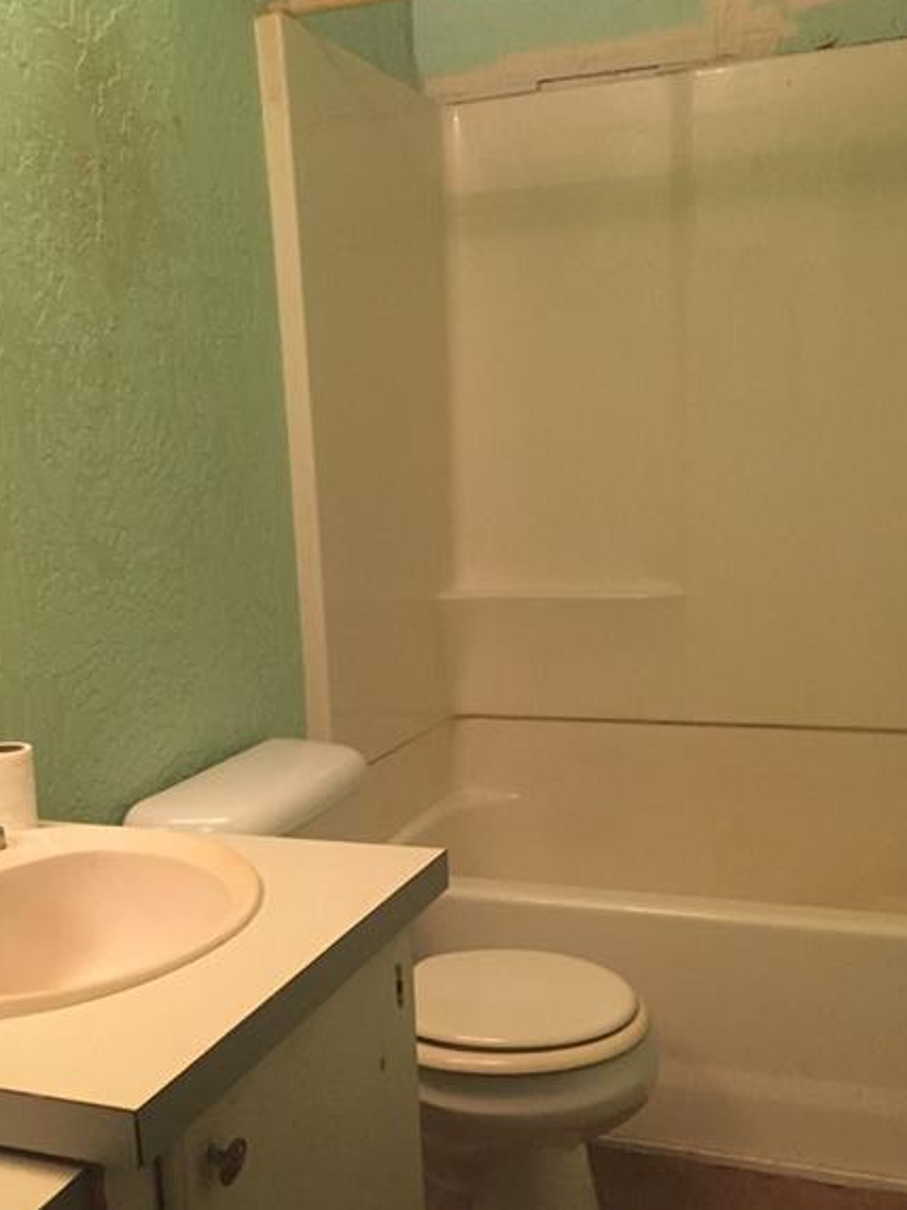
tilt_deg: -10.5
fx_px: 1363
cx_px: 394
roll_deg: +2.8
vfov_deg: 47.6
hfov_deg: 36.7
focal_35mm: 39
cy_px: 731
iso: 250
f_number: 2.2
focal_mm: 4.15
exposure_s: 1/17
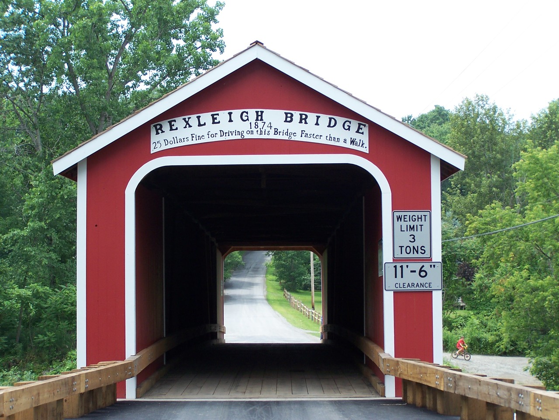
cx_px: 280
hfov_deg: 23.8
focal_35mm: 82
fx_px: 1324
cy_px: 210
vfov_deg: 18.0
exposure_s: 1/350
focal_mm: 13.7
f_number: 3.2
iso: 80
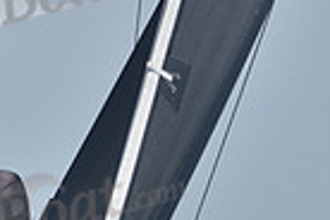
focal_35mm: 1133
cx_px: -273
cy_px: 381
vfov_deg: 1.2
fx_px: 10385
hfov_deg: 1.8
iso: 280
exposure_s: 1/1000
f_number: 7.1
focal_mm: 270
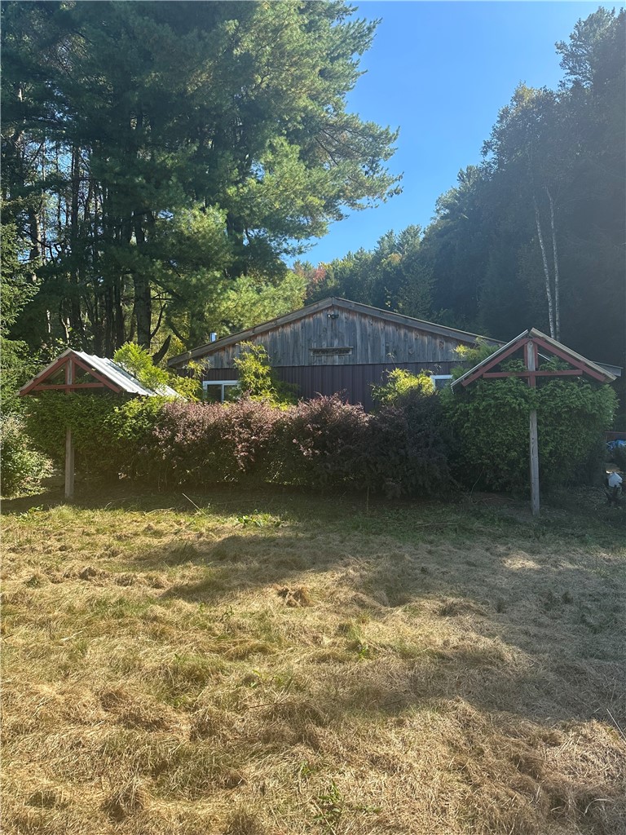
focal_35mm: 24
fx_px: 579
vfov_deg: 71.6
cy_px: 418
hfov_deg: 56.8
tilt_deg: +3.8
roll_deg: -0.4
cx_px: 313
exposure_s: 1/1639
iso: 80
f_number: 1.78
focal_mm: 6.86
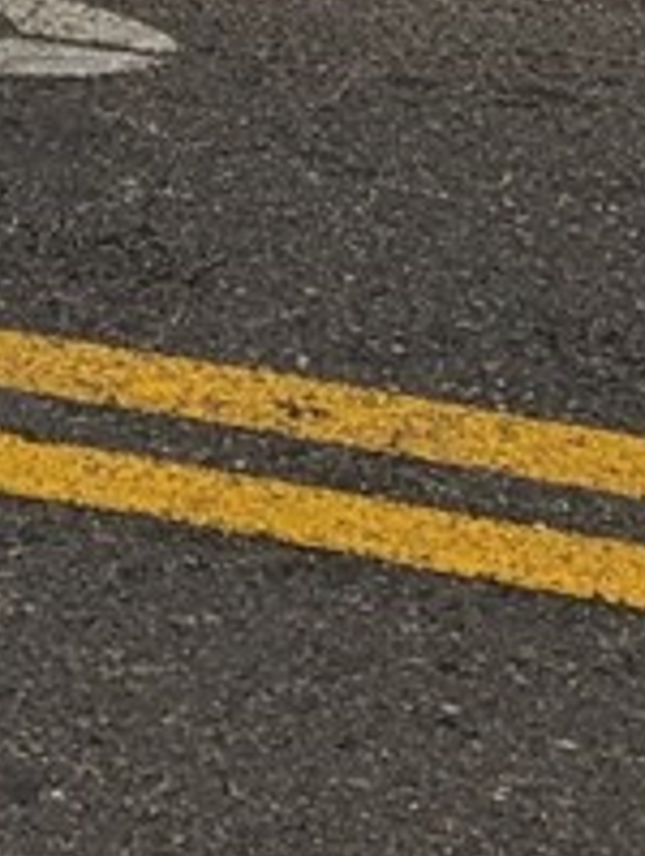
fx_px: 4581
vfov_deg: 8.2
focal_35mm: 185
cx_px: 97
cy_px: -2129
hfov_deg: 8.0
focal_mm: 6.81
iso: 45
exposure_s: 1/393
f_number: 1.85
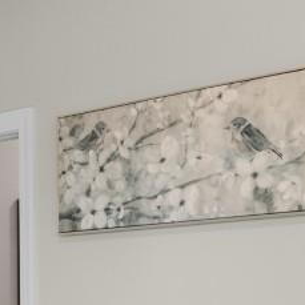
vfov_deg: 18.9
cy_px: 293
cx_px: -96
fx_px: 897
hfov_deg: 18.0
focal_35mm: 90
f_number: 4.5
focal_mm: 10
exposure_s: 1/6
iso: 100
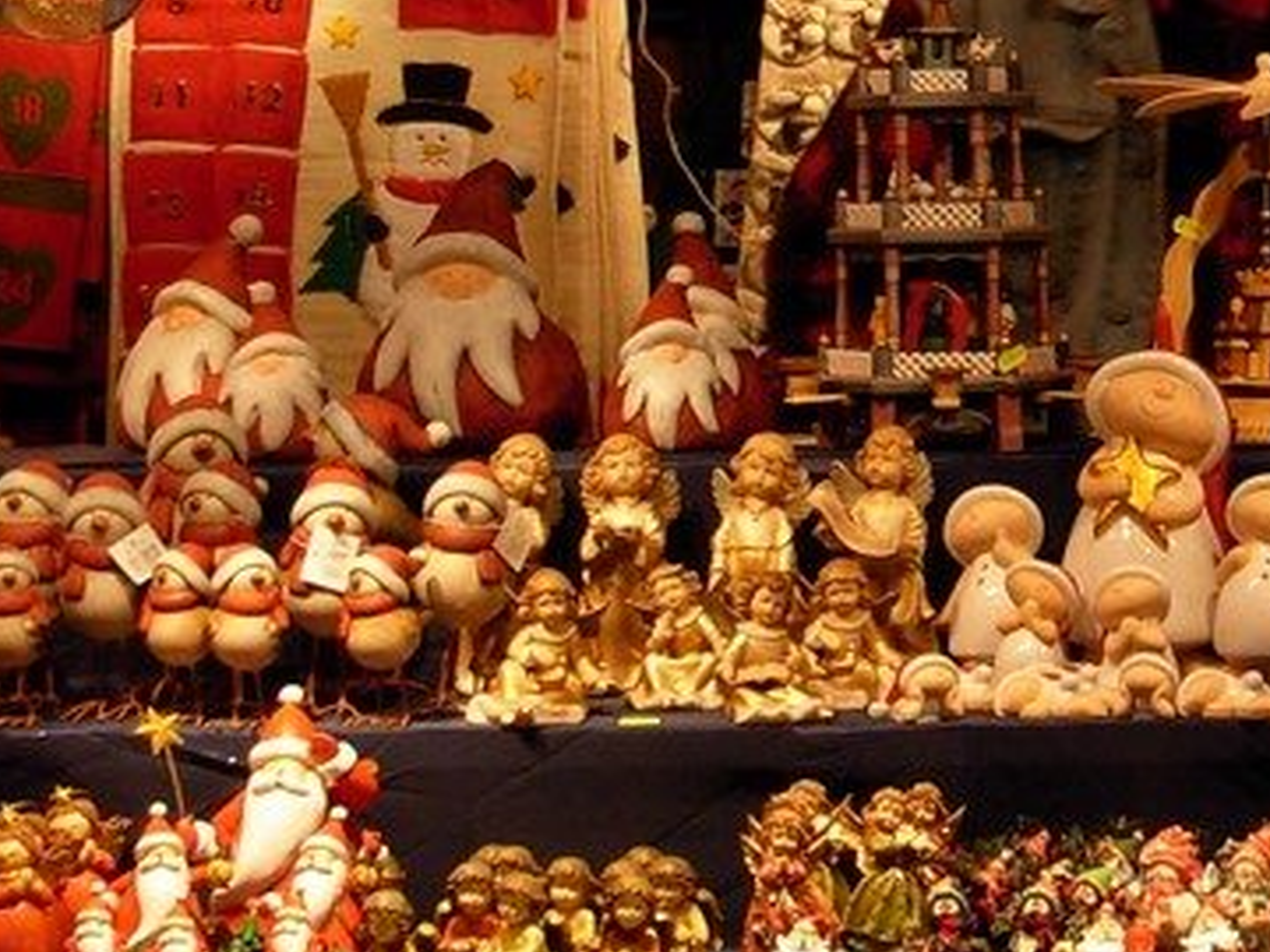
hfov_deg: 11.7
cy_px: -60
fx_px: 6054
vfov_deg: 8.9
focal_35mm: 165
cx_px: 1552
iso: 79
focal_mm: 9.5
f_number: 3.3
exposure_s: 1/26.9
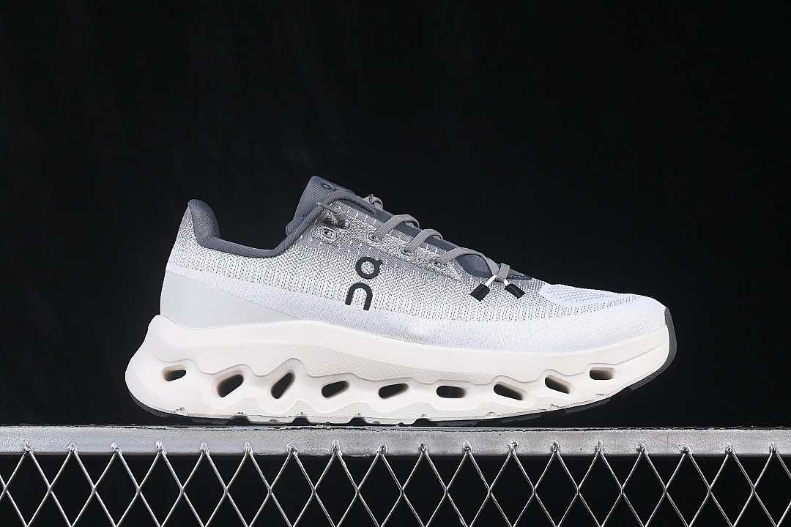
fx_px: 1648
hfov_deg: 27.0
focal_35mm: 75
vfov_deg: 18.2
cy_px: 264
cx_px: 396
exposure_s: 1/80
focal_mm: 50
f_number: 8
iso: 160
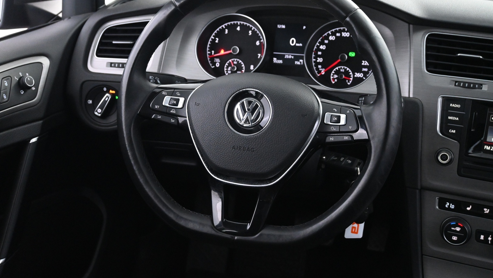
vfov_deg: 28.4
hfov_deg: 48.6
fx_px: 546
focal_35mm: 42
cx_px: 246
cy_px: 113
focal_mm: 26.5
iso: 4000
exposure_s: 1/40
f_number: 4.5
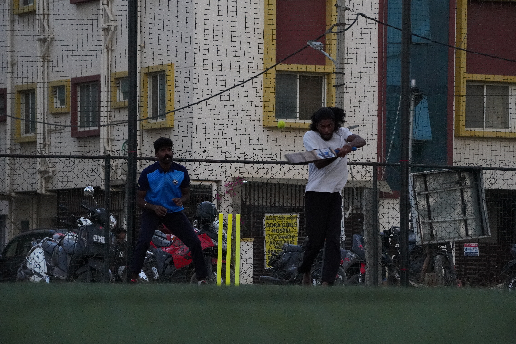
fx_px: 2773
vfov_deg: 7.1
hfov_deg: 10.6
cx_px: 258
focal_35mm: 194
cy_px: 172
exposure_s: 1/1000
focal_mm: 129
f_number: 7.1
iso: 4000
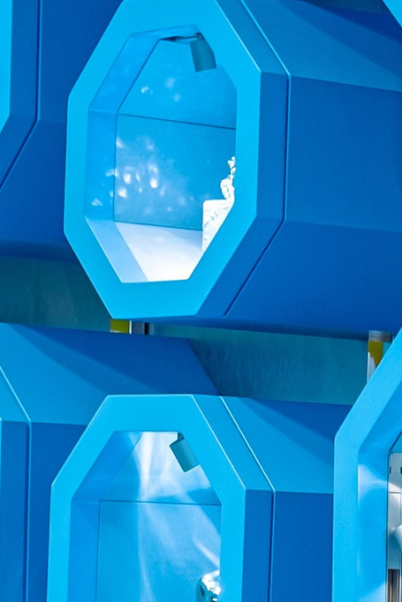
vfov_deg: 10.4
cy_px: 480
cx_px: 624
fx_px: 3298
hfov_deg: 6.9
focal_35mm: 197
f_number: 4
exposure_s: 1/125
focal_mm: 23
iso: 200
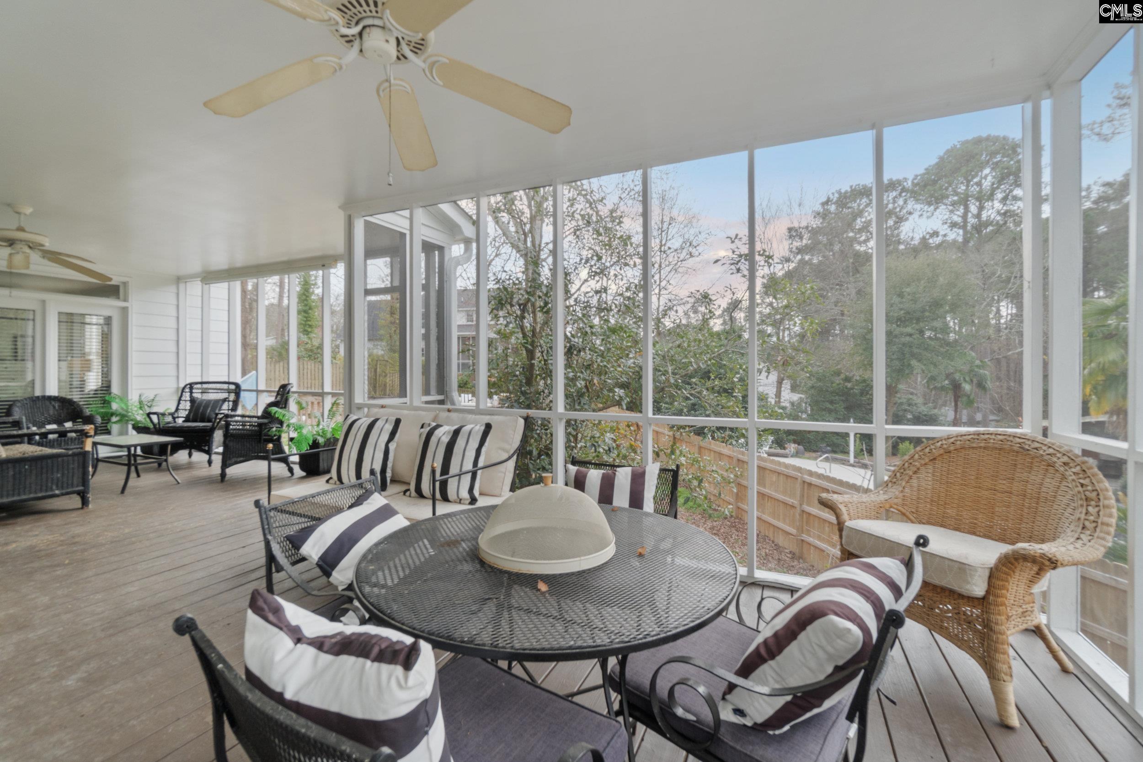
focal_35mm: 15
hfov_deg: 100.4
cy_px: 381
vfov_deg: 77.3
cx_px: 572
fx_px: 476
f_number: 8
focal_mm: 10
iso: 250
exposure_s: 1/20
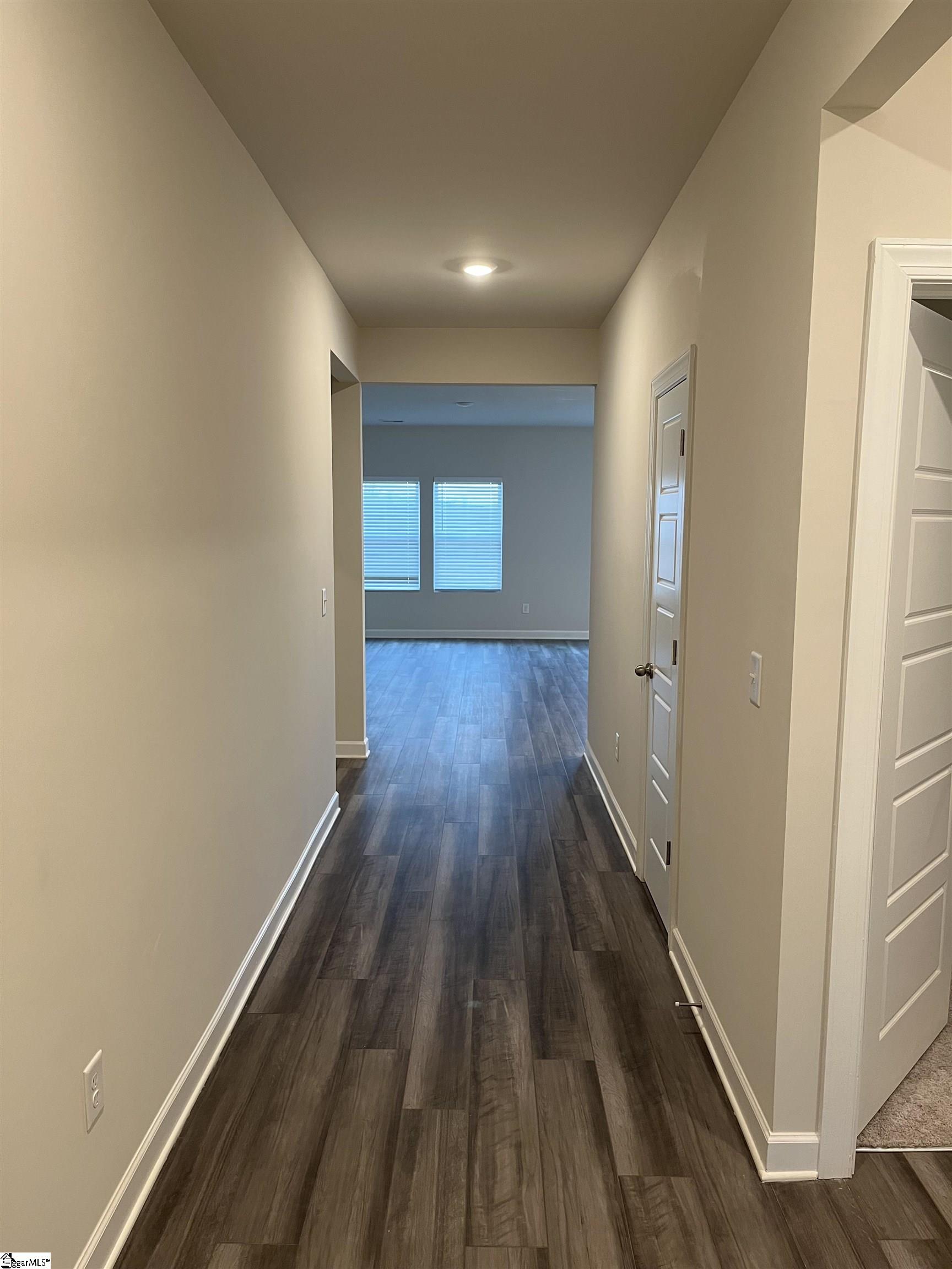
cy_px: 634
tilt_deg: -6.6
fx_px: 953
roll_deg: -0.1
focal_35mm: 26
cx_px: 476
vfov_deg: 67.3
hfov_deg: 53.1
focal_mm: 5.1
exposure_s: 1/60
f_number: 1.6
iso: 250
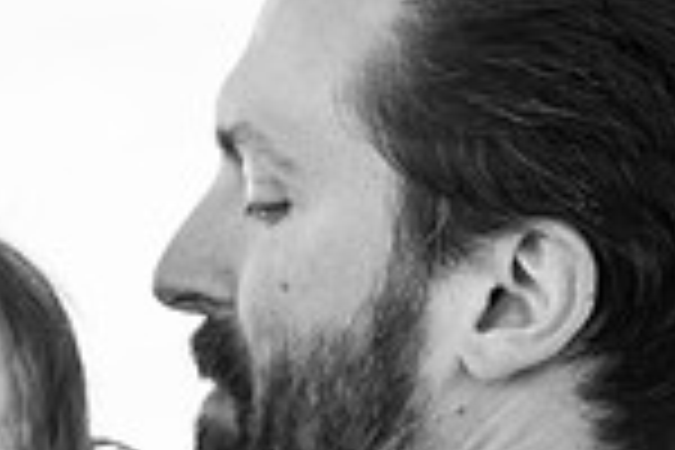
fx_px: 9074
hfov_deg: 4.2
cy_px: 497
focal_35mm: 484
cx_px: -495
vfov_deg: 2.8
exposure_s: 1/250
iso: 160
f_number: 4
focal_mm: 125
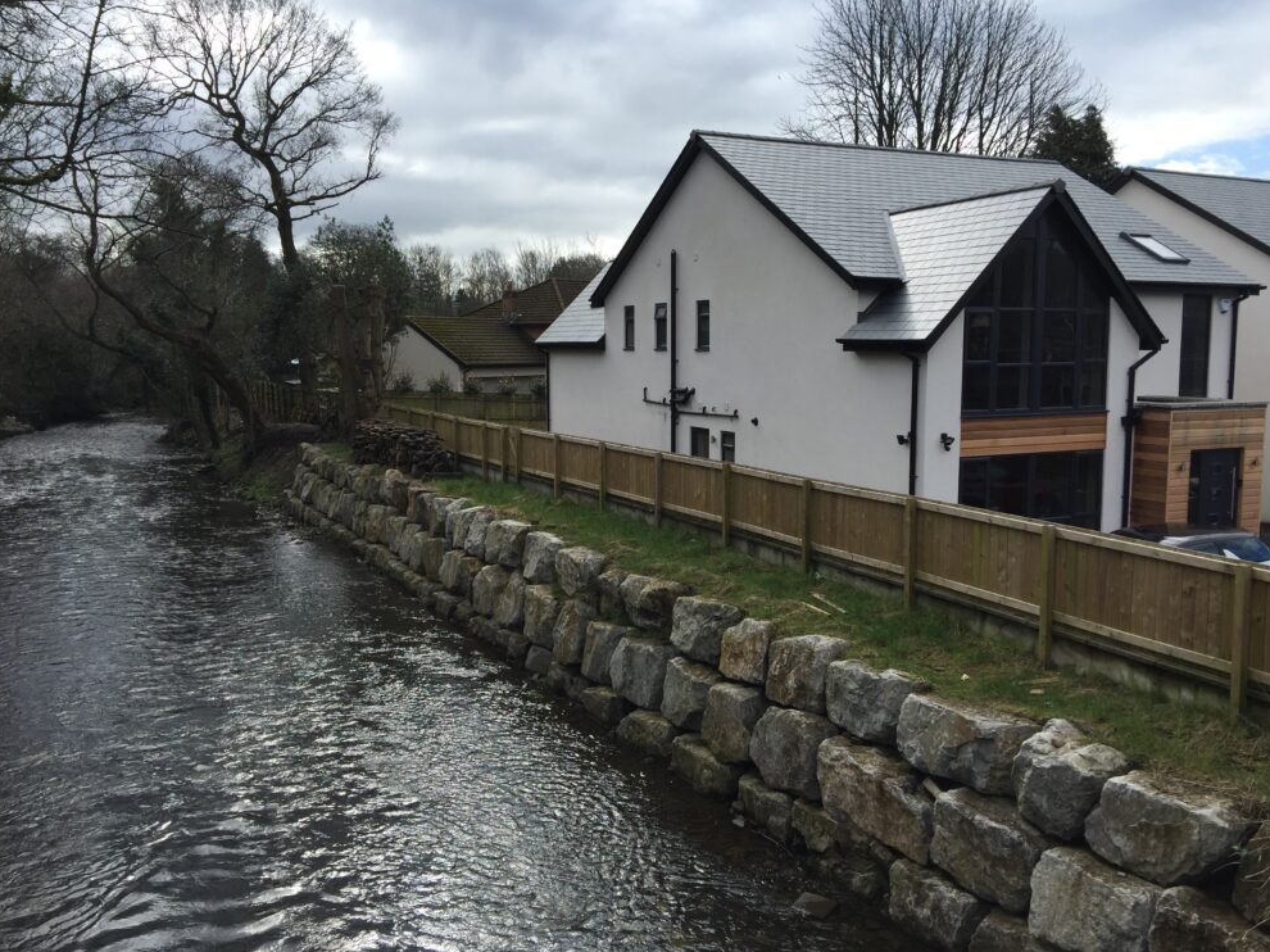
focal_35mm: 30
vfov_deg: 46.8
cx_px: 641
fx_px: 1100
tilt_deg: -5.9
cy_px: 481
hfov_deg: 60.0
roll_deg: -1.1
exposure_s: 1/1319
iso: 32
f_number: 2.2
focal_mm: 4.15
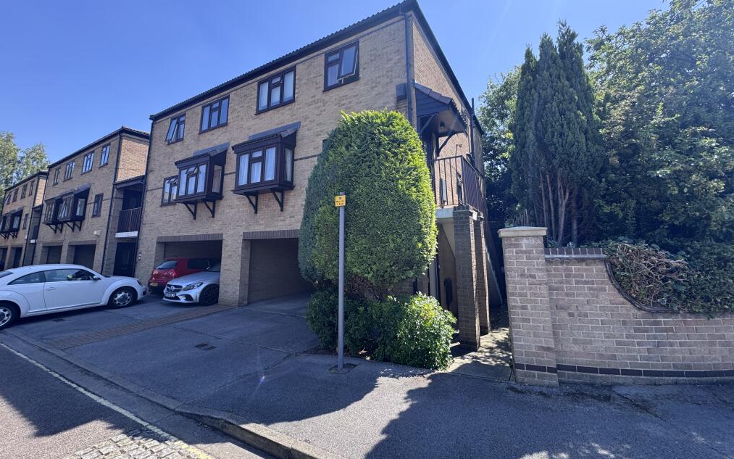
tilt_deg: +13.1
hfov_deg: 101.5
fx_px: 300
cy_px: 199
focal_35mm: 15
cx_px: 370
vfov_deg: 74.4
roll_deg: +0.2
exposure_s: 1/485
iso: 40
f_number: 2.2
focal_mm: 2.22
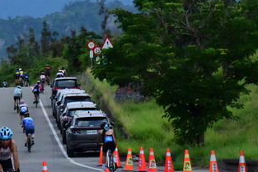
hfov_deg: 6.1
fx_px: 2409
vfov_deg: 4.1
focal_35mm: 336
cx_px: 7
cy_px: 152
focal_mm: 135
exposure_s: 1/3200
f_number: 14
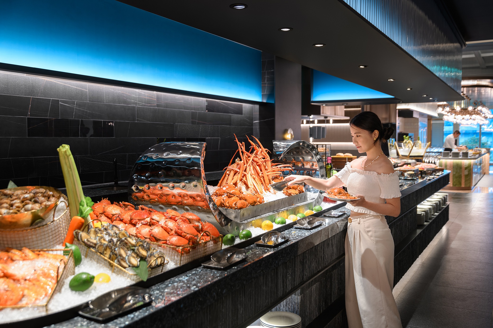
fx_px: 479
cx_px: 246
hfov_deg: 54.4
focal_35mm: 35
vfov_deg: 37.9
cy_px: 164
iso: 250
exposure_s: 1/10
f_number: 4
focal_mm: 35
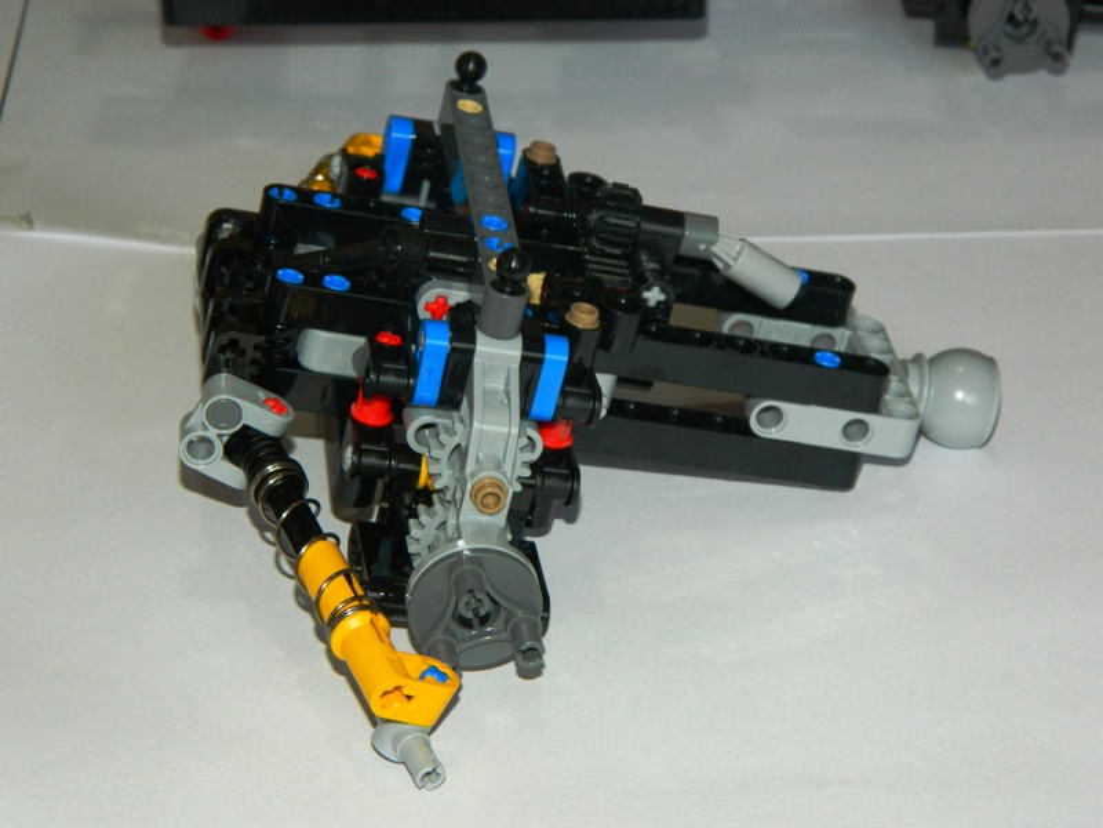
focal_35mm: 103
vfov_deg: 14.4
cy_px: 414
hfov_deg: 19.1
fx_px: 3282
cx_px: 552
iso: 200
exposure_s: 1/60
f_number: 4.5
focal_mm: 18.6
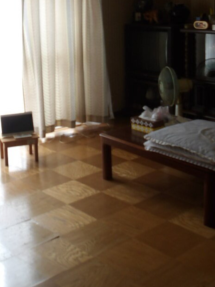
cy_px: 48
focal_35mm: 56
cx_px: 74
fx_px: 464
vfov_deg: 33.1
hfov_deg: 26.0
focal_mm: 4.9
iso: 100
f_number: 3
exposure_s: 1/62
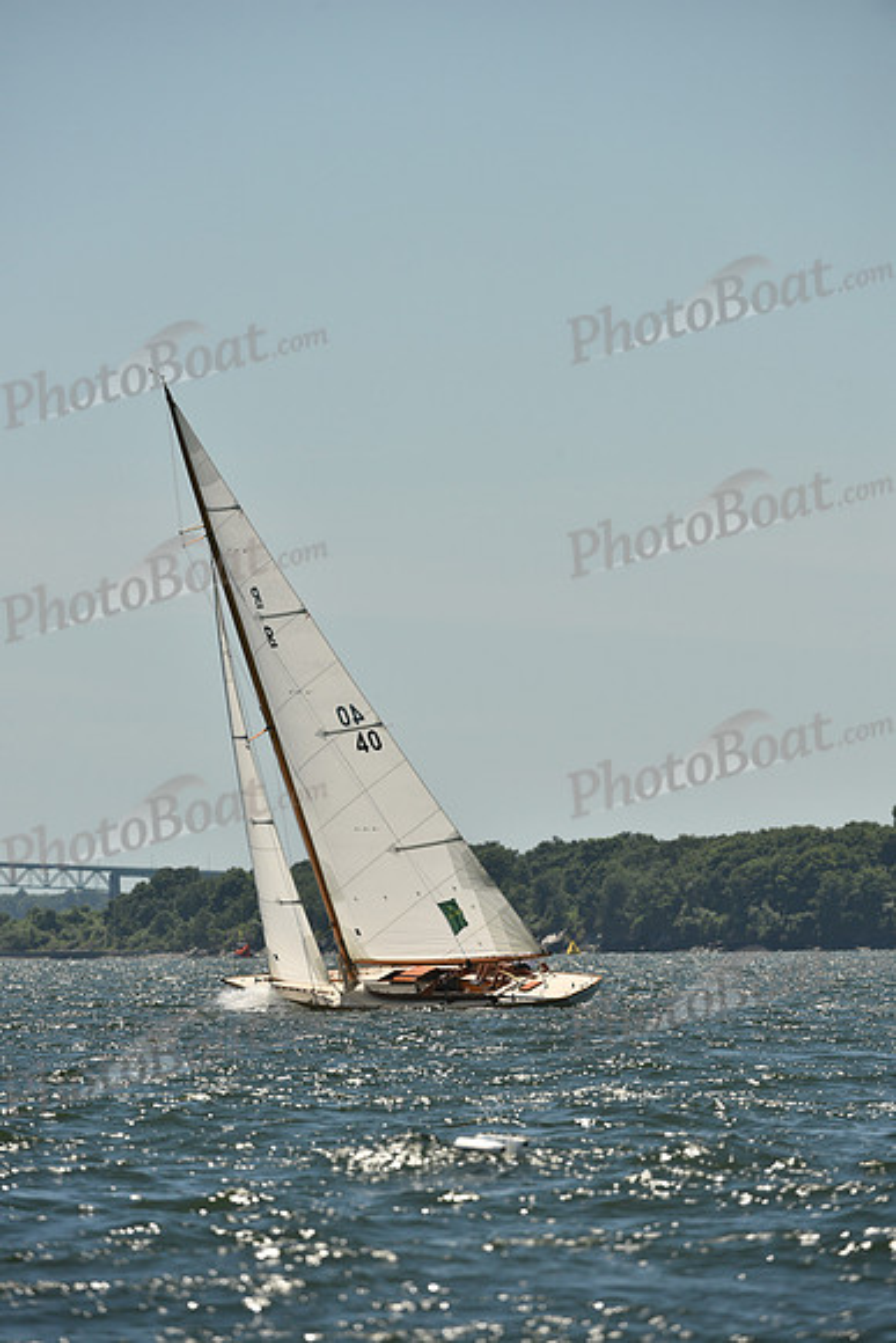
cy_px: 672
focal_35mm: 340
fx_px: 12685
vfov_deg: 6.1
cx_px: 448
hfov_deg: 4.0
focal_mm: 340
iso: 250
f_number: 7.1
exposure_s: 1/1600
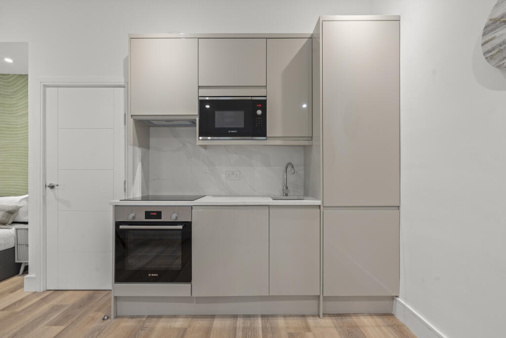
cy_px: 169
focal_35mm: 16
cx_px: 253
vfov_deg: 73.8
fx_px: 225
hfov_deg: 96.7
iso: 400
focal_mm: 16
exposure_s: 1/2.5
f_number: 8
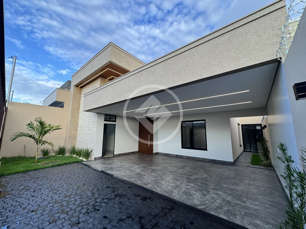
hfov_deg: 102.1
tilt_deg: +9.1
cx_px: 153
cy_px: 114
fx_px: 124
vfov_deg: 85.7
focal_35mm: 14
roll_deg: -0.9
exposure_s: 1/153
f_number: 2.2
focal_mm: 2.22
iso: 40
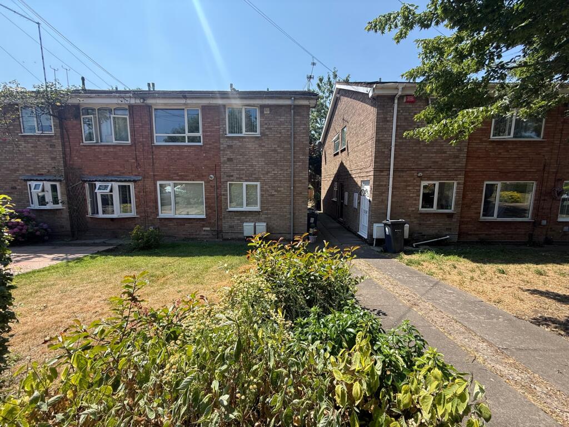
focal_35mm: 14
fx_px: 230
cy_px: 214
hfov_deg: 102.1
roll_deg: -0.7
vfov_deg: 85.7
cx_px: 284
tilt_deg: -8.8
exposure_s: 1/726
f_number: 2.2
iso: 50
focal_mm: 2.22
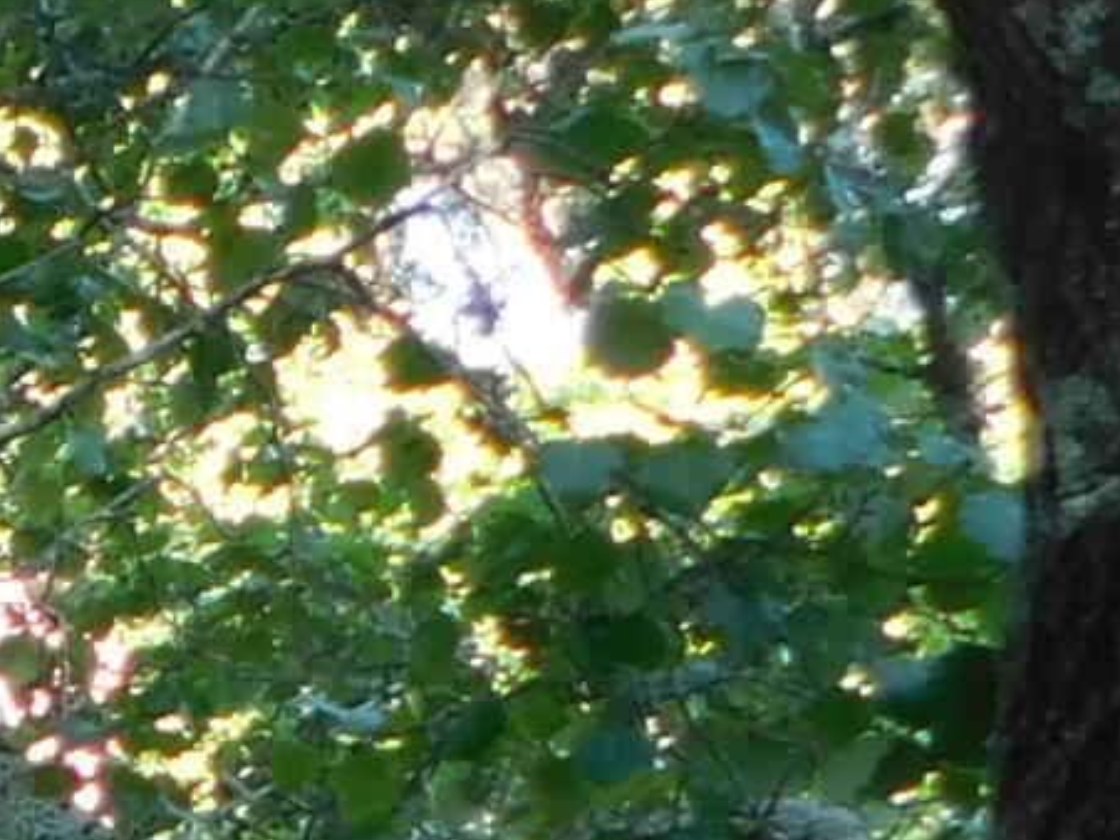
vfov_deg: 7.2
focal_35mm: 199
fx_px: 6439
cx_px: -1997
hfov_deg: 8.6
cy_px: 1665
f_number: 3.2
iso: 125
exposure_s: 1/40
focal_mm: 5.3
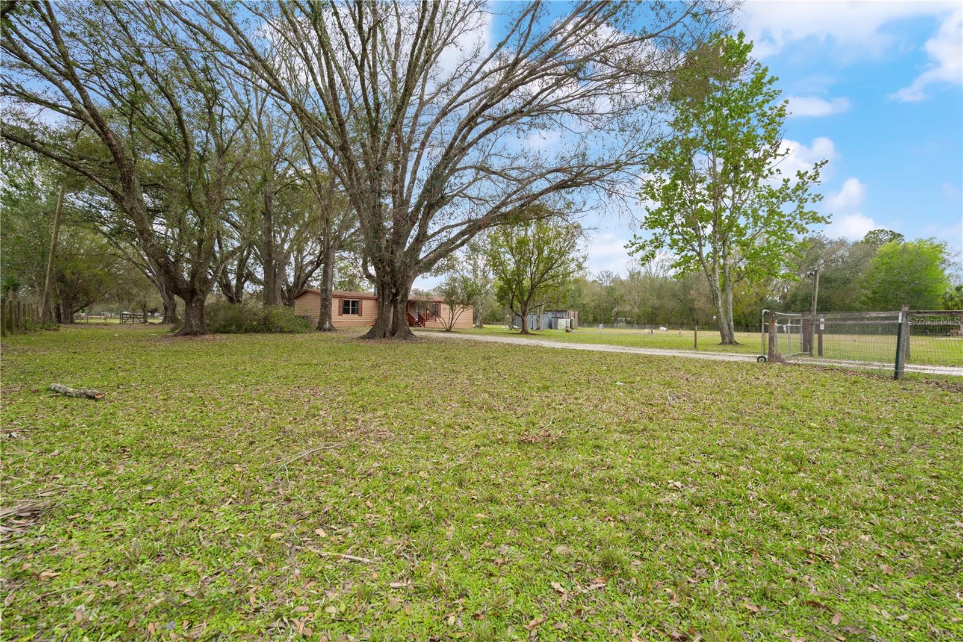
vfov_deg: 73.7
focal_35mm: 16
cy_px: 321
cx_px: 482
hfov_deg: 96.7
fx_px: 428
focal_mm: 16
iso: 125
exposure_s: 1/30
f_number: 8
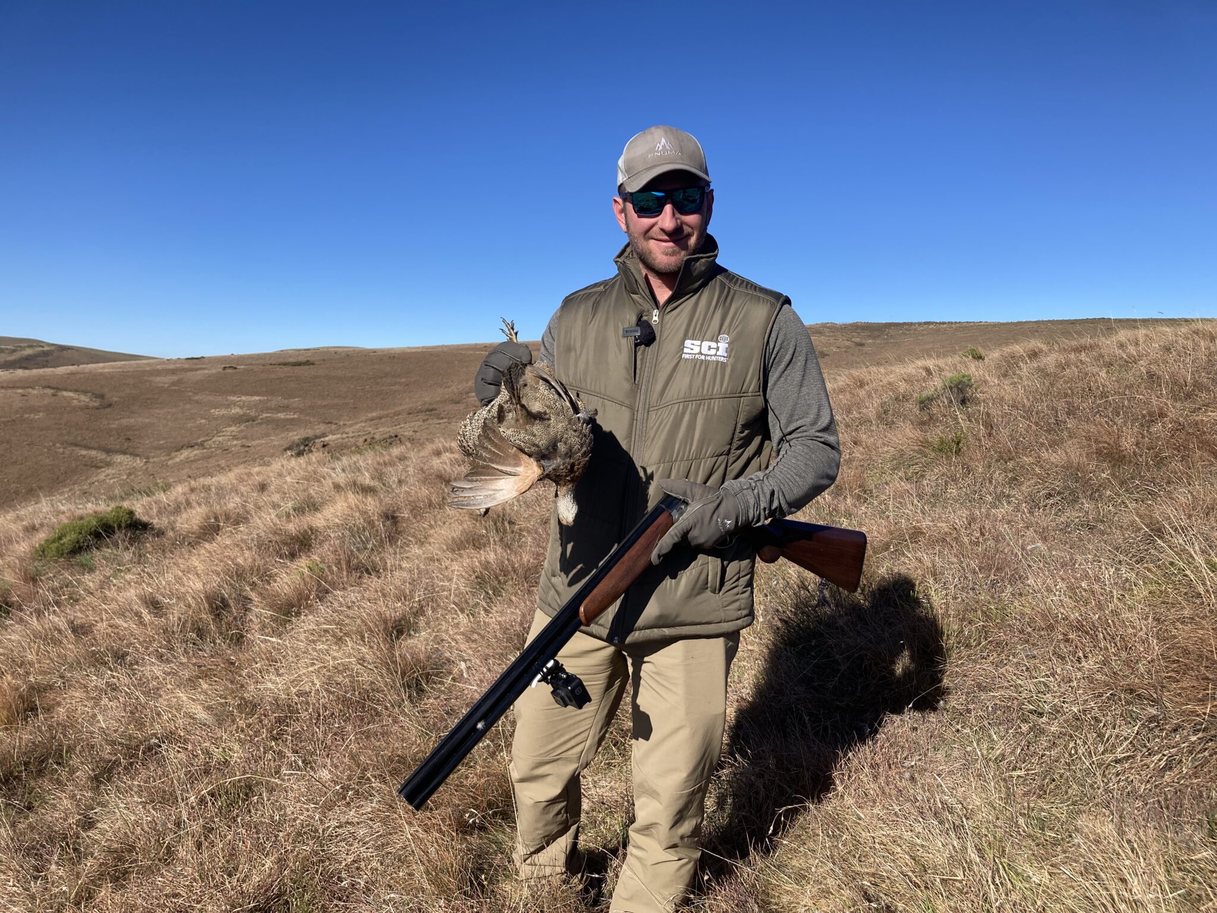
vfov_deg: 49.7
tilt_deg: -4.4
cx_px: 608
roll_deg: -2.4
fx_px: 984
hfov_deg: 63.4
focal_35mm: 28
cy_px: 456
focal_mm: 3.99
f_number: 1.8
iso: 20
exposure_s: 1/1656
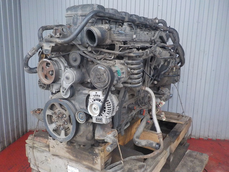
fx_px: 198
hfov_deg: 60.0
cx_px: 114
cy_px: 86
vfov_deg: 46.8
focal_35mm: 30
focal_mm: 4.1
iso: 400
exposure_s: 1/30
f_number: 3.3
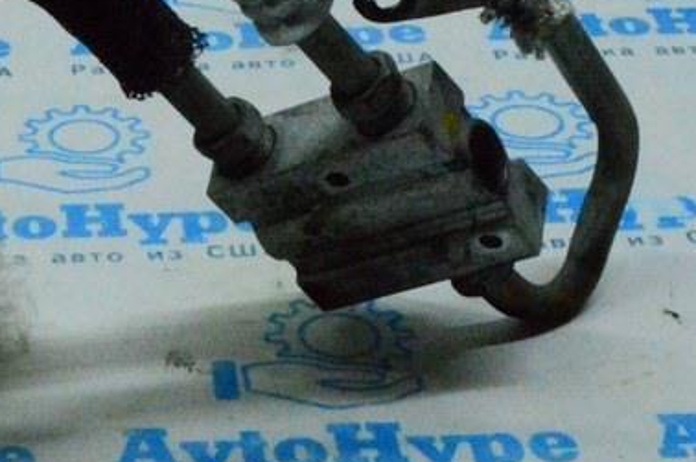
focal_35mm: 130
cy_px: 202
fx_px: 2510
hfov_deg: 15.3
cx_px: -123
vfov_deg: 10.5
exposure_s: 1/100
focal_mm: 32
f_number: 29
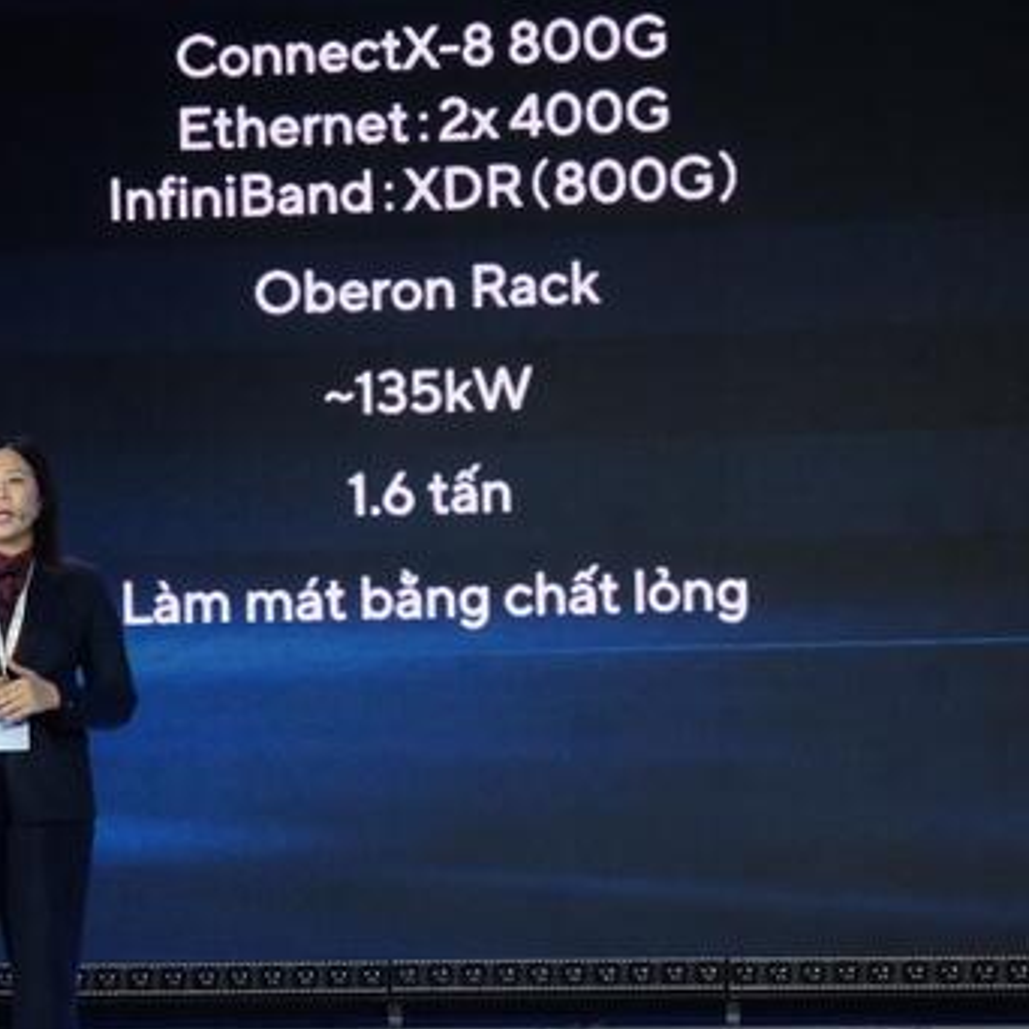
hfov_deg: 10.5
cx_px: 117
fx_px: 5549
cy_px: 510
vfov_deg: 10.6
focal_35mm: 165
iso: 5000
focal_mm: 55
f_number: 13
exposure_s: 1/125
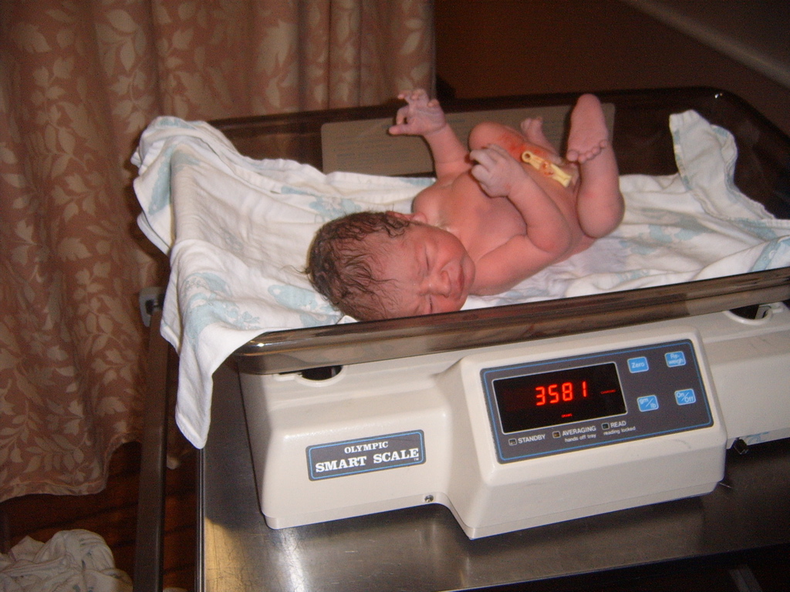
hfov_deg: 50.1
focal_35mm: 37
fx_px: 844
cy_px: 296
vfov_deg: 38.7
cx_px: 395
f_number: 2.9
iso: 141
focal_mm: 6.2
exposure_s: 1/30
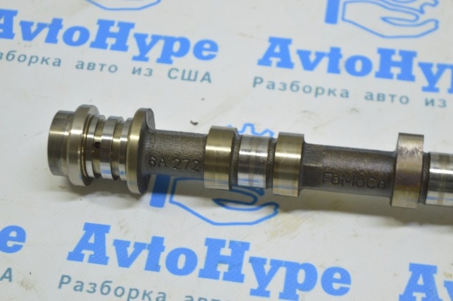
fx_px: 1037
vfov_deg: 16.5
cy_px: 150
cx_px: 226
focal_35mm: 82
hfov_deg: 24.6
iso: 400
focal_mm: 55
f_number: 5.6
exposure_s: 1/20
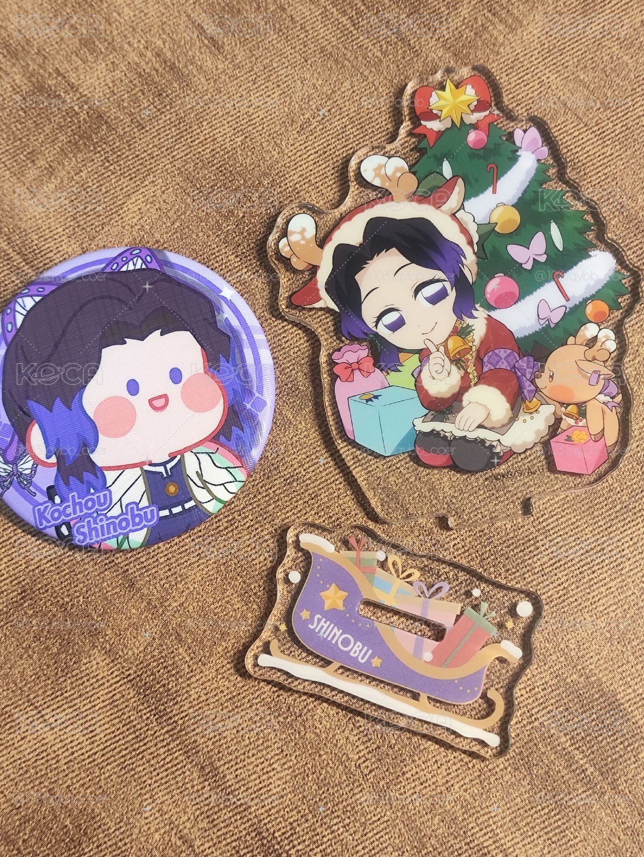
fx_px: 644
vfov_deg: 67.2
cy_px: 402
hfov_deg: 53.1
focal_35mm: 26
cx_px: 322
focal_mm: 4.68
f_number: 1.8
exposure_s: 1/40
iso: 329
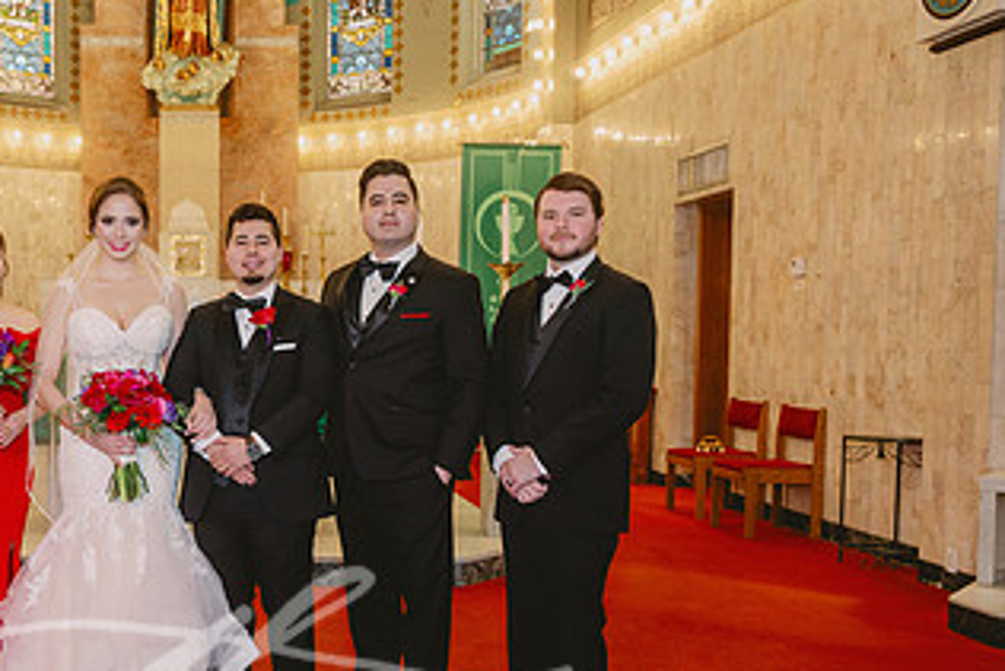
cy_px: 388
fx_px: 1229
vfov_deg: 30.5
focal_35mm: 44
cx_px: 191
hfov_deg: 42.4
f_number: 4
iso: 1000
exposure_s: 1/125
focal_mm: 24
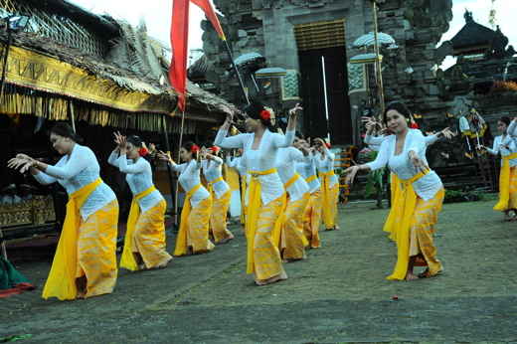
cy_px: 172
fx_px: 718
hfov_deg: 39.6
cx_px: 258
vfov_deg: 27.0
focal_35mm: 50
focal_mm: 50
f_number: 8
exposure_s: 1/500
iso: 3200
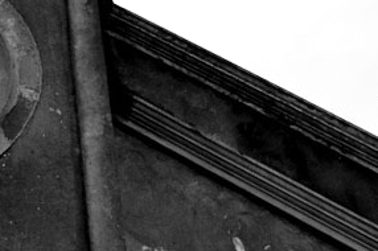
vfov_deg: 8.6
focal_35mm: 151
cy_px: -250
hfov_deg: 11.6
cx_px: -480
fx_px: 1584
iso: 200
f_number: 3.5
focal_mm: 18
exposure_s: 1/200
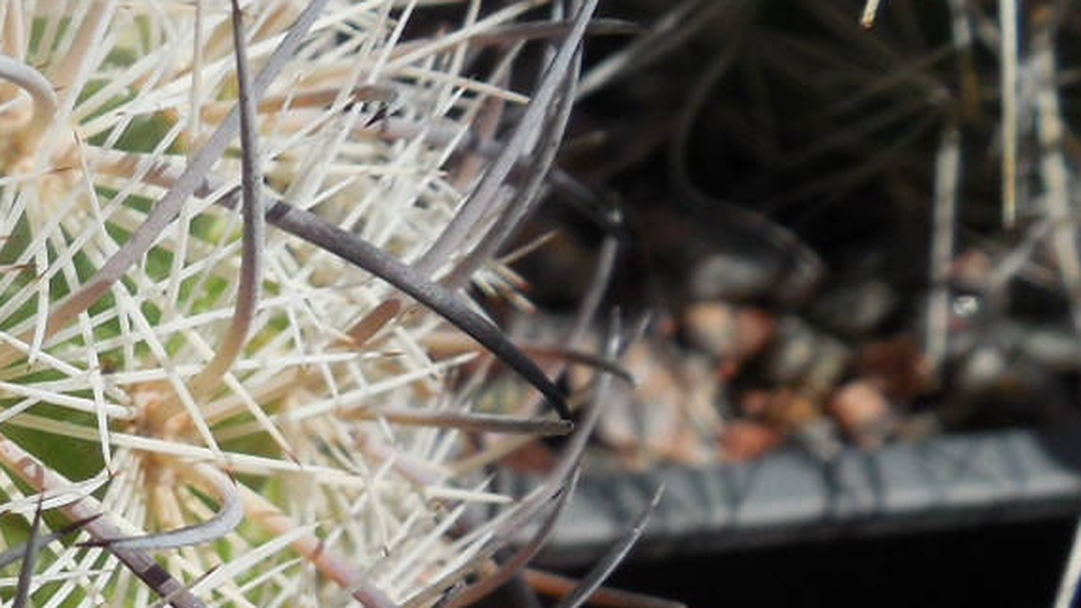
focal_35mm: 95
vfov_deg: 12.7
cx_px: -232
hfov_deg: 20.9
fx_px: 2723
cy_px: 390
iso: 125
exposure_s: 1/1600
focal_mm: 5.6
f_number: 3.6
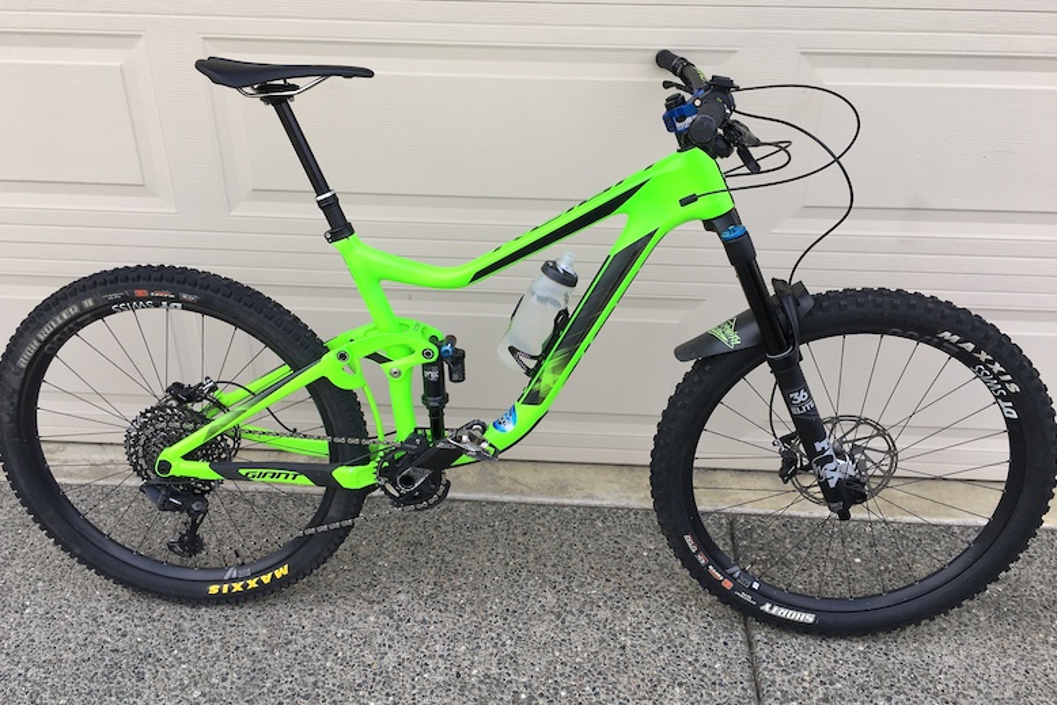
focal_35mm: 31
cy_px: 363
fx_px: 910
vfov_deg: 42.3
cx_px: 523
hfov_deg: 60.3
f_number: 2.2
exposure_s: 1/331
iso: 25
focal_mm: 4.15
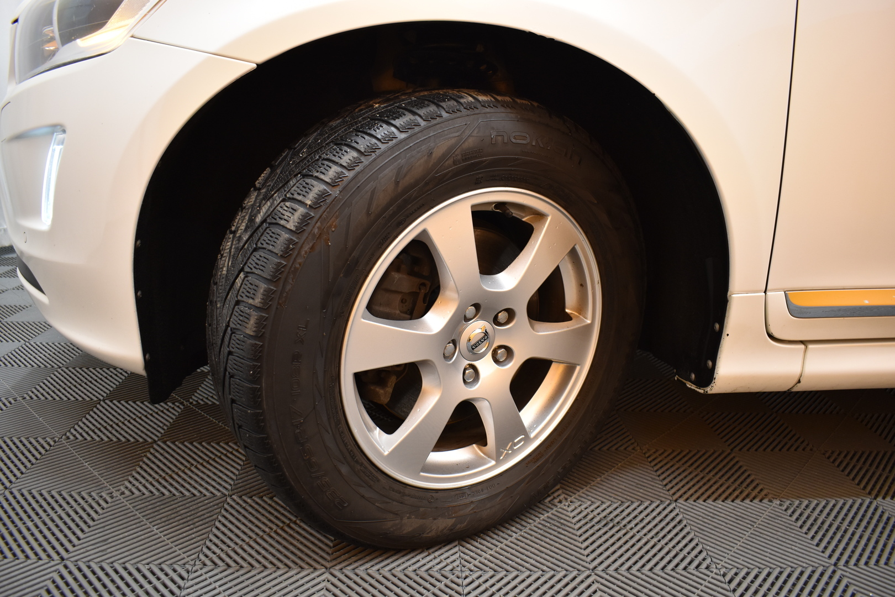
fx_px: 671
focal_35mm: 27
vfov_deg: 47.9
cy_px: 298
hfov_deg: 67.4
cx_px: 448
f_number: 3.5
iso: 640
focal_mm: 18
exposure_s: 1/30
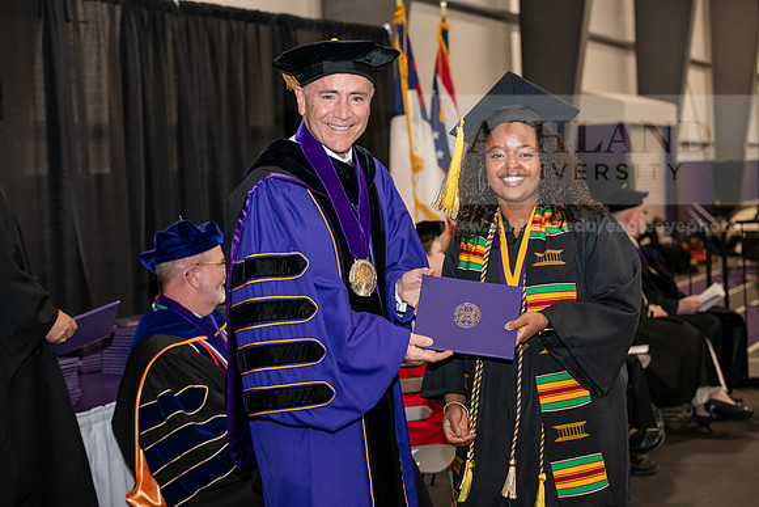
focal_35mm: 70
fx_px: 1476
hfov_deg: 28.8
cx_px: 380
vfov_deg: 19.5
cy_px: 254
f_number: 5
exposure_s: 1/200
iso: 2500
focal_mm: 70
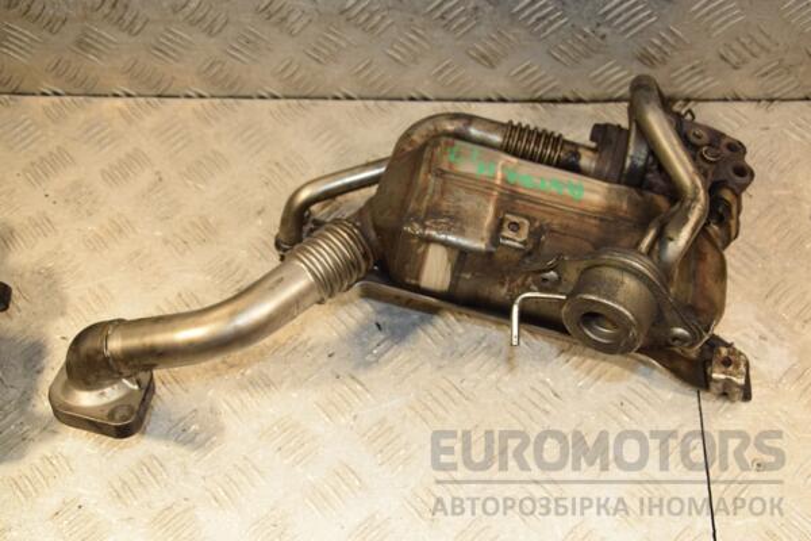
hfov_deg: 51.3
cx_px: 406
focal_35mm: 38
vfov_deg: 35.5
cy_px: 270
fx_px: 845
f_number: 6.3
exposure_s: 1/200
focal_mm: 25
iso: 800
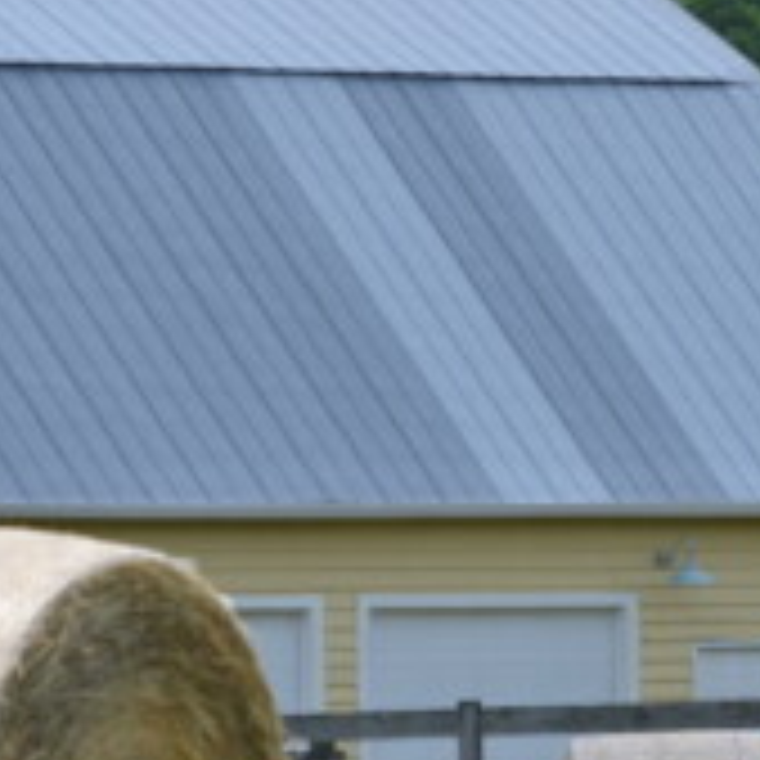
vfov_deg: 3.5
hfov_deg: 3.5
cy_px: 603
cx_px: 474
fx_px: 12299
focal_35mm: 495
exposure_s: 1/320
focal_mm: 145
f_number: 8
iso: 100
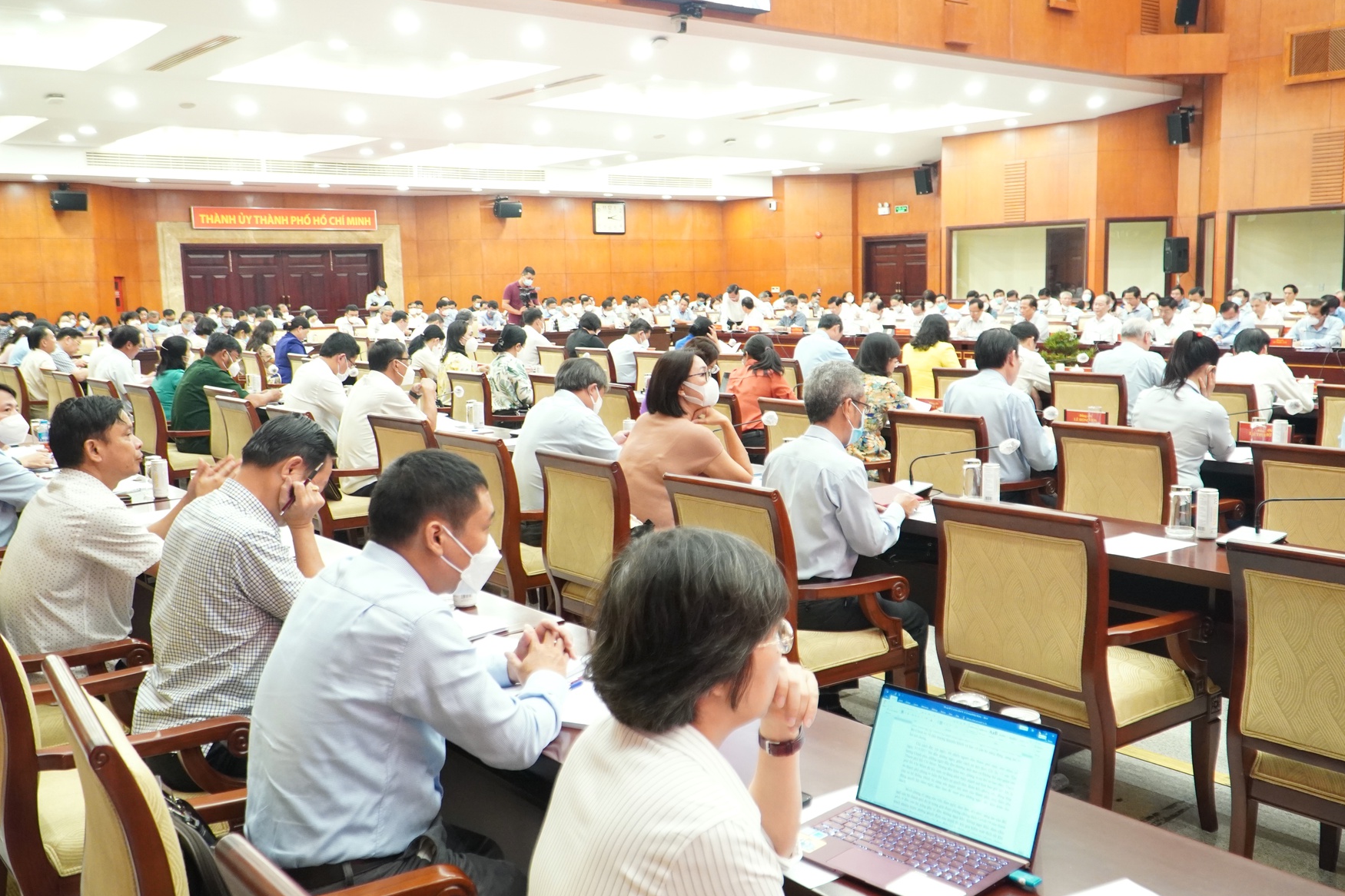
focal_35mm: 33
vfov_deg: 40.4
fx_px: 1217
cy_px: 457
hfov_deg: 57.8
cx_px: 719
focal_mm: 19
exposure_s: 1/80
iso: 2000
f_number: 4
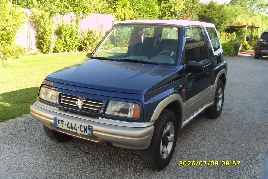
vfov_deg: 32.6
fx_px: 305
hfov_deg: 47.4
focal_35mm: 41
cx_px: 133
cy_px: 83
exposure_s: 1/90
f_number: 3.5
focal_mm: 6.6
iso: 100
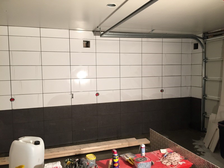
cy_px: 84
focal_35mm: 29
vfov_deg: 48.2
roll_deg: +0.7
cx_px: 112
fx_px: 188
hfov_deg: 61.7
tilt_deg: -4.9
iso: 80
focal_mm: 4.15
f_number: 2.2
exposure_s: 1/30
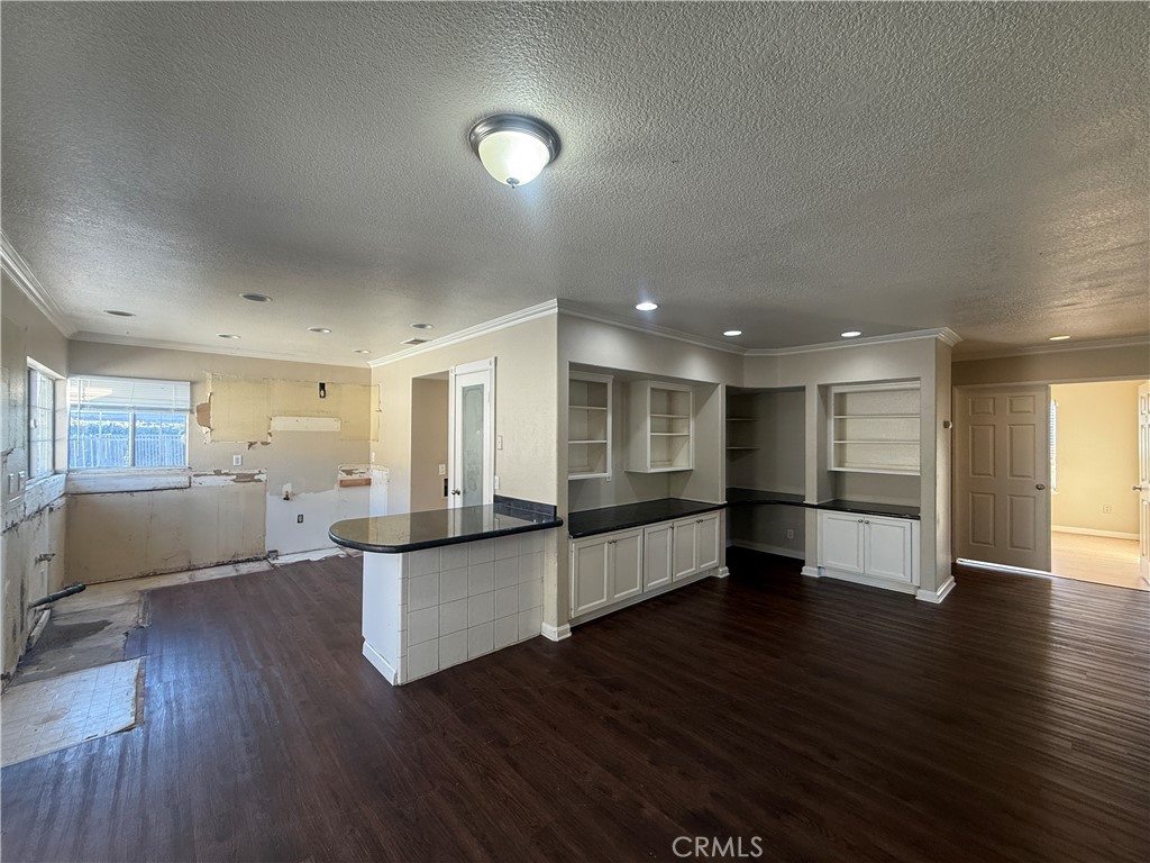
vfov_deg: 85.7
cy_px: 432
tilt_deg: +0.5
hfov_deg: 102.1
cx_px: 575
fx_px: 465
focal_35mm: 14
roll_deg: -0.5
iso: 160
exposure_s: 1/120
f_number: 2.2
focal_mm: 2.22
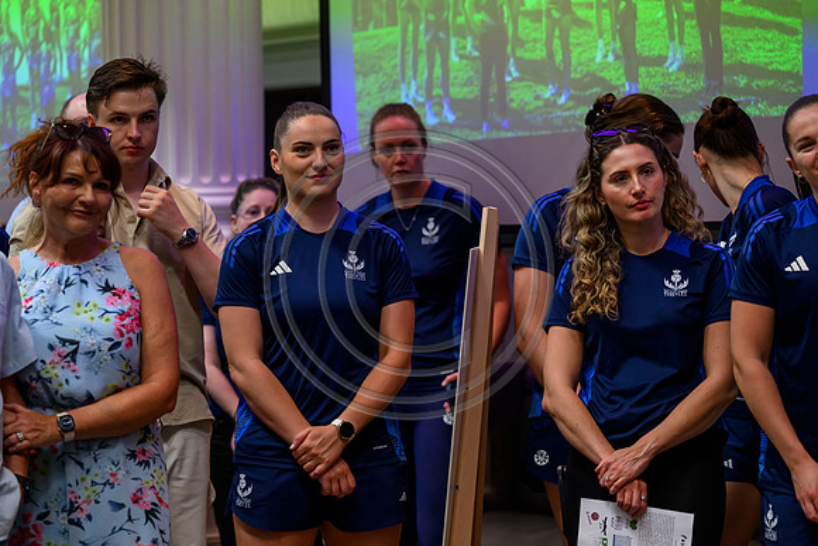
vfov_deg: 10.6
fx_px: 2954
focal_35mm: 130
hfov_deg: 15.8
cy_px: 273
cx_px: 409
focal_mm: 130
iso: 4000
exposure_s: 1/500
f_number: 3.5
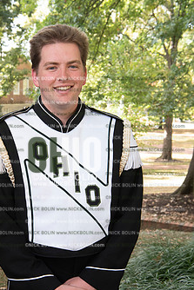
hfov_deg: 21.8
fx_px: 501
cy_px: 161
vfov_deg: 32.3
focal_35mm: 62
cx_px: 64
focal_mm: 46
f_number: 8
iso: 800
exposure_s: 1/100
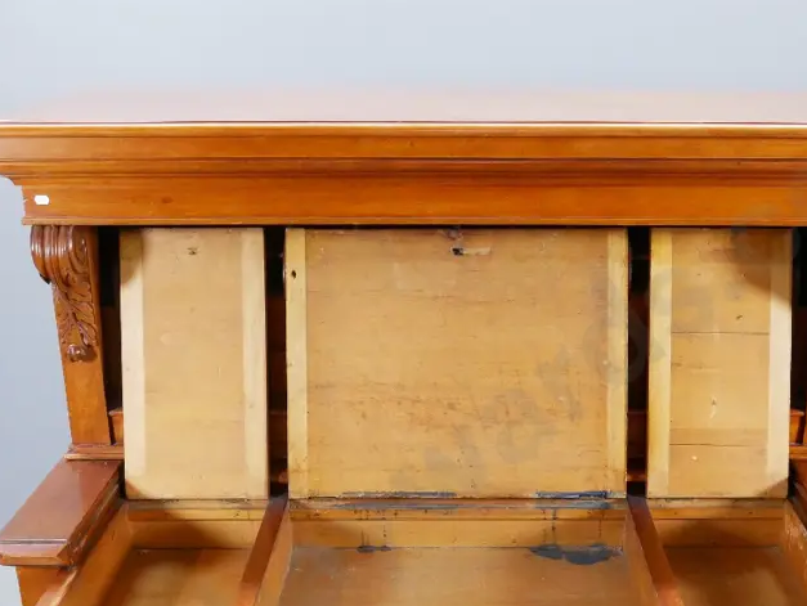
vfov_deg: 29.2
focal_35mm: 49
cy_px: 459
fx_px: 1143
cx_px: 468
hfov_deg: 38.8
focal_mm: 15
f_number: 5.6
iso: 3200
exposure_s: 1/50
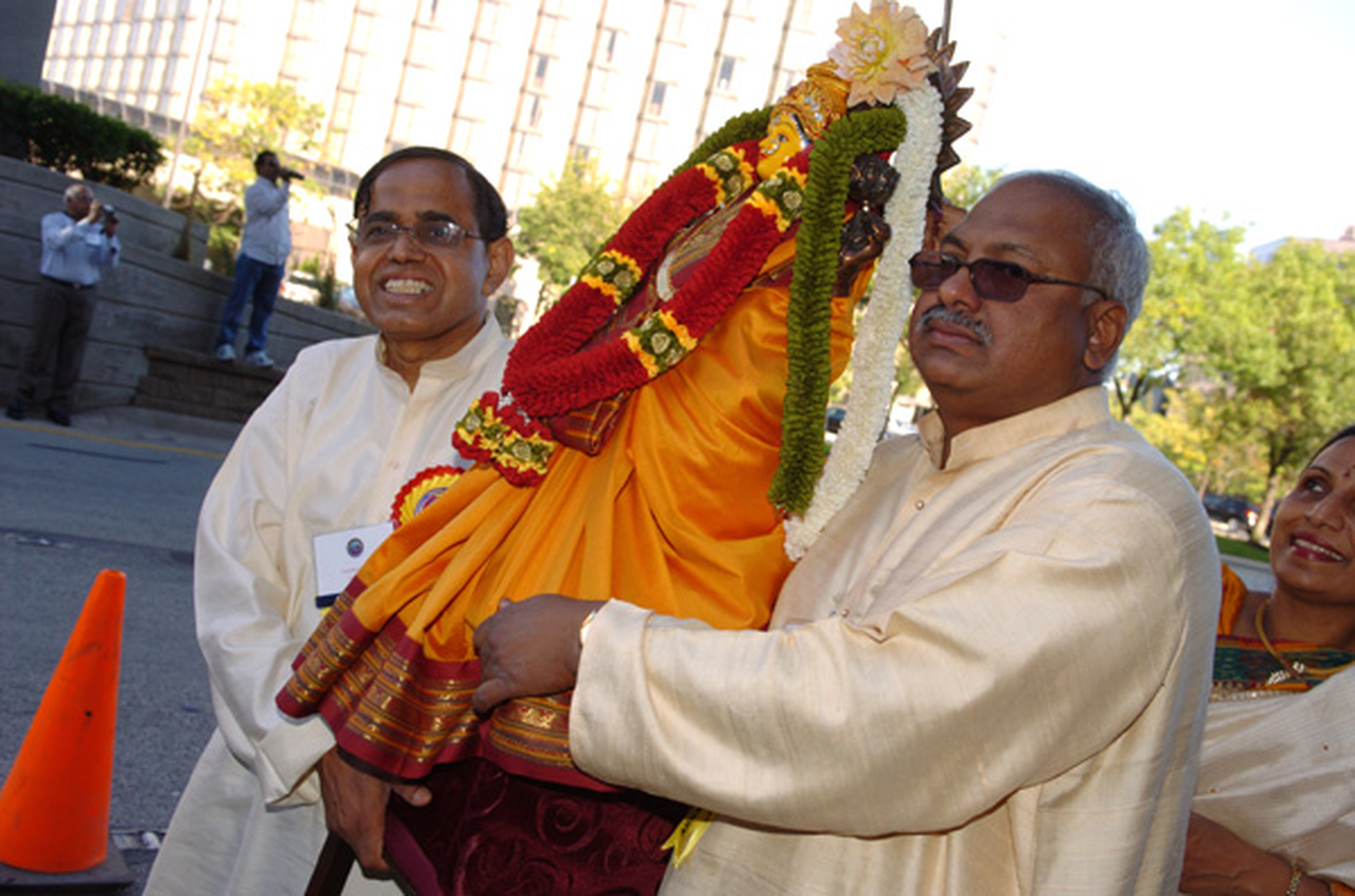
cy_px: 448
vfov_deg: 36.7
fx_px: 1352
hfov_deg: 53.2
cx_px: 678
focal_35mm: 36
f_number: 4
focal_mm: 24
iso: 200
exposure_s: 1/250
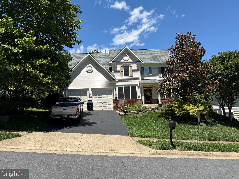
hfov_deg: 71.6
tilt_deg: +5.5
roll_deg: +2.1
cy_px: 90
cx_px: 120
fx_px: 166
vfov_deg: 56.8
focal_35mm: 24
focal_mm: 6.76
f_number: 1.78
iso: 80
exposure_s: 1/4167
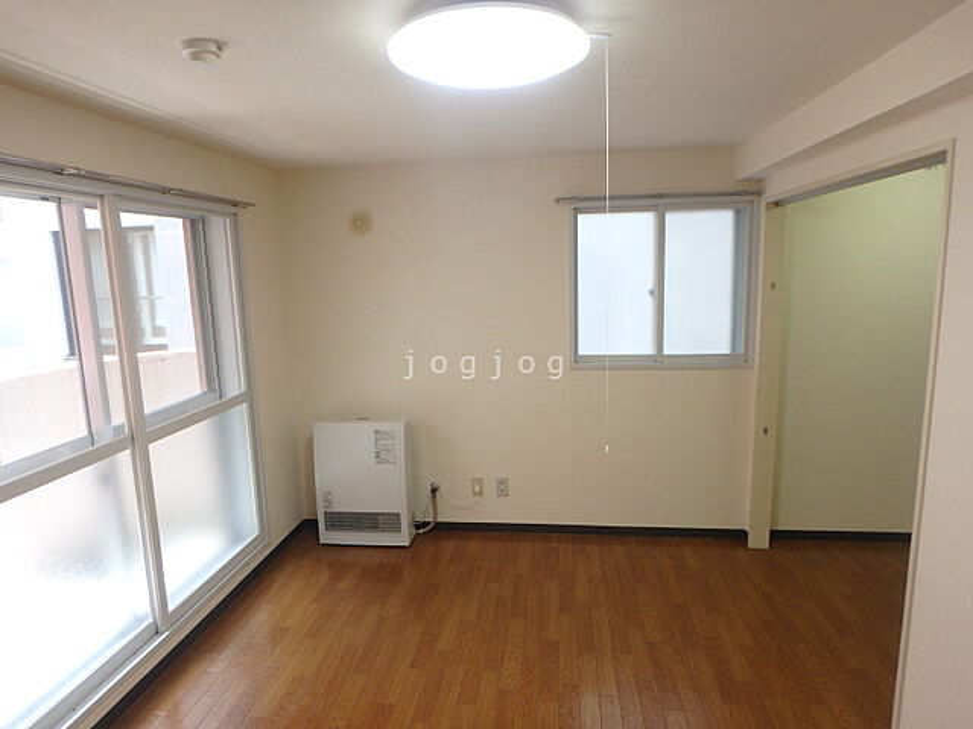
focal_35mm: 21
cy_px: 364
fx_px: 590
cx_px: 486
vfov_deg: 63.4
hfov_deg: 79.0
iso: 200
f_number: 3.5
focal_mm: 3.7
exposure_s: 1/40
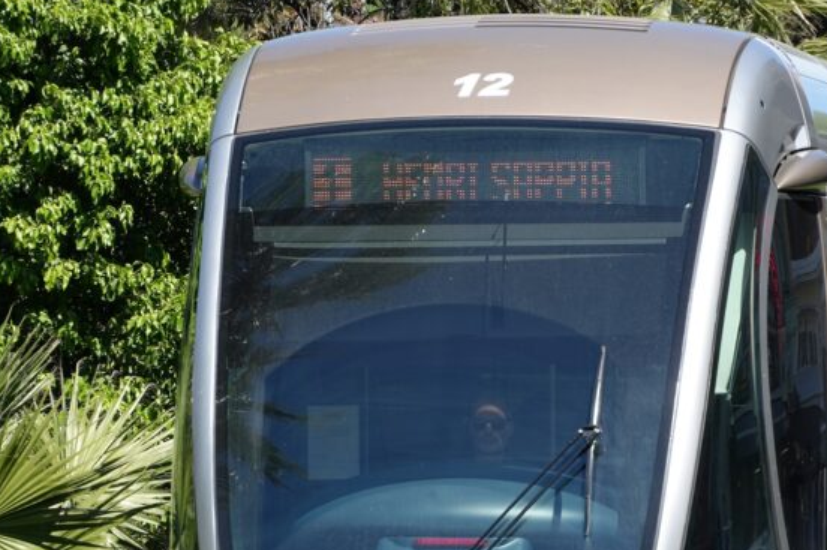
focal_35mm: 376
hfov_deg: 5.5
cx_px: 442
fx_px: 8628
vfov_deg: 3.6
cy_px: 375
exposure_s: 1/250
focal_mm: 135
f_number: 5.6
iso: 100
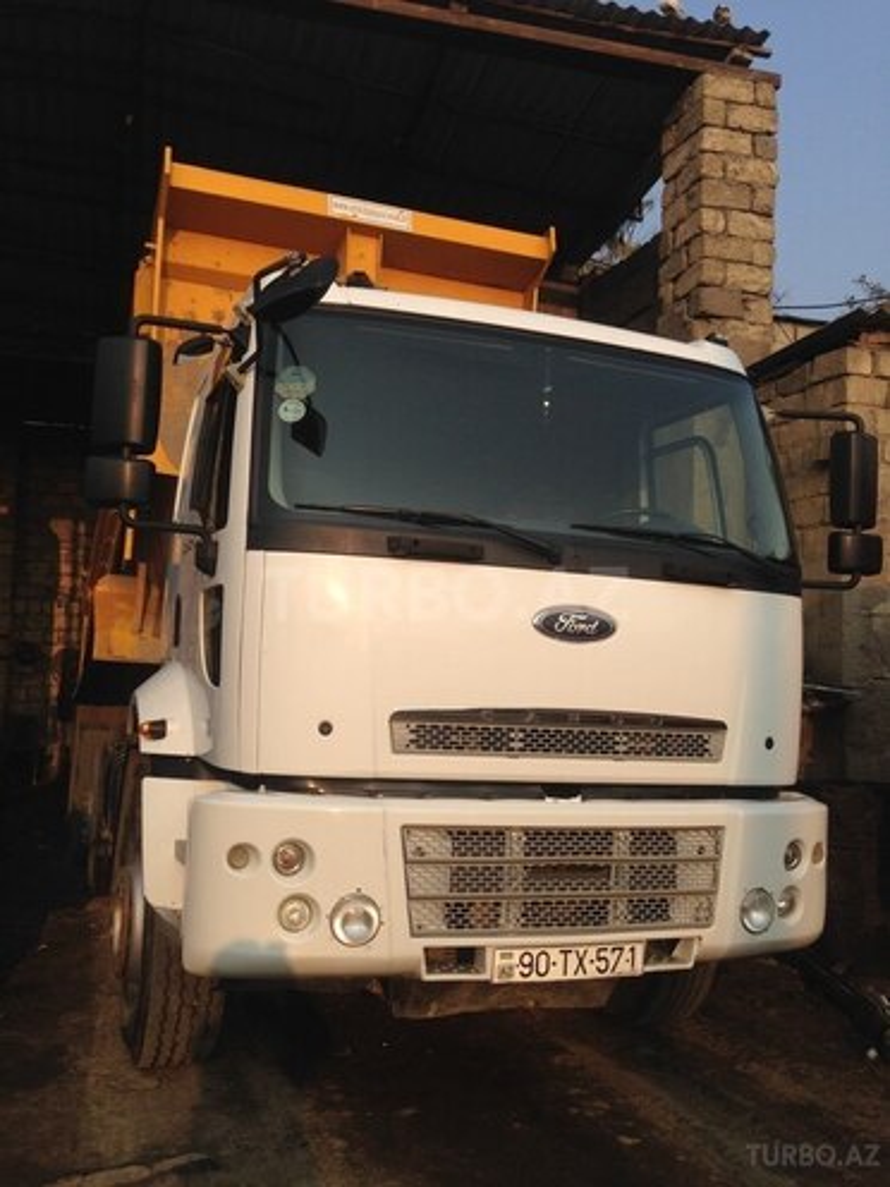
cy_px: 594
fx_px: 1131
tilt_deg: +6.2
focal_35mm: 33
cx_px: 445
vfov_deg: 55.4
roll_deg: -1.9
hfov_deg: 42.9
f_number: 2.4
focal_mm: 4.12
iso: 50
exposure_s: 1/1130
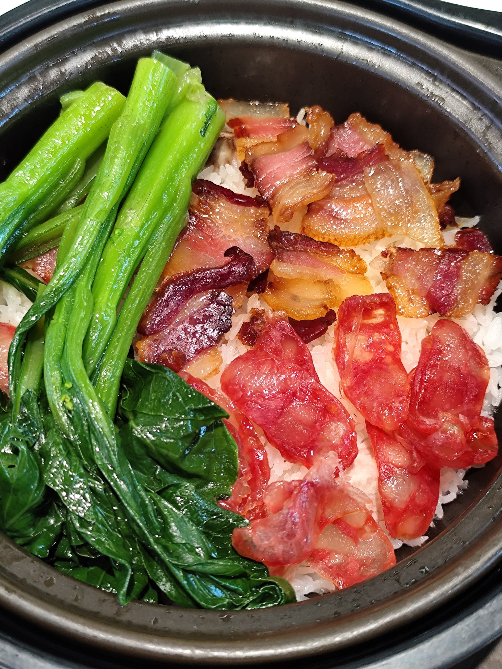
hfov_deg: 31.5
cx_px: 251
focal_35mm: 46
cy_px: 334
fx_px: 890
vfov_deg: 41.2
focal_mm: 6.19
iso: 250
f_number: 1.65
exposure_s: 1/33.3
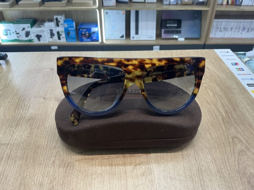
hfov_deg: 63.4
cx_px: 127
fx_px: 205
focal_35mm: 28
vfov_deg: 49.7
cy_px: 95
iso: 64
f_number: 1.8
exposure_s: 1/86
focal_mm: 3
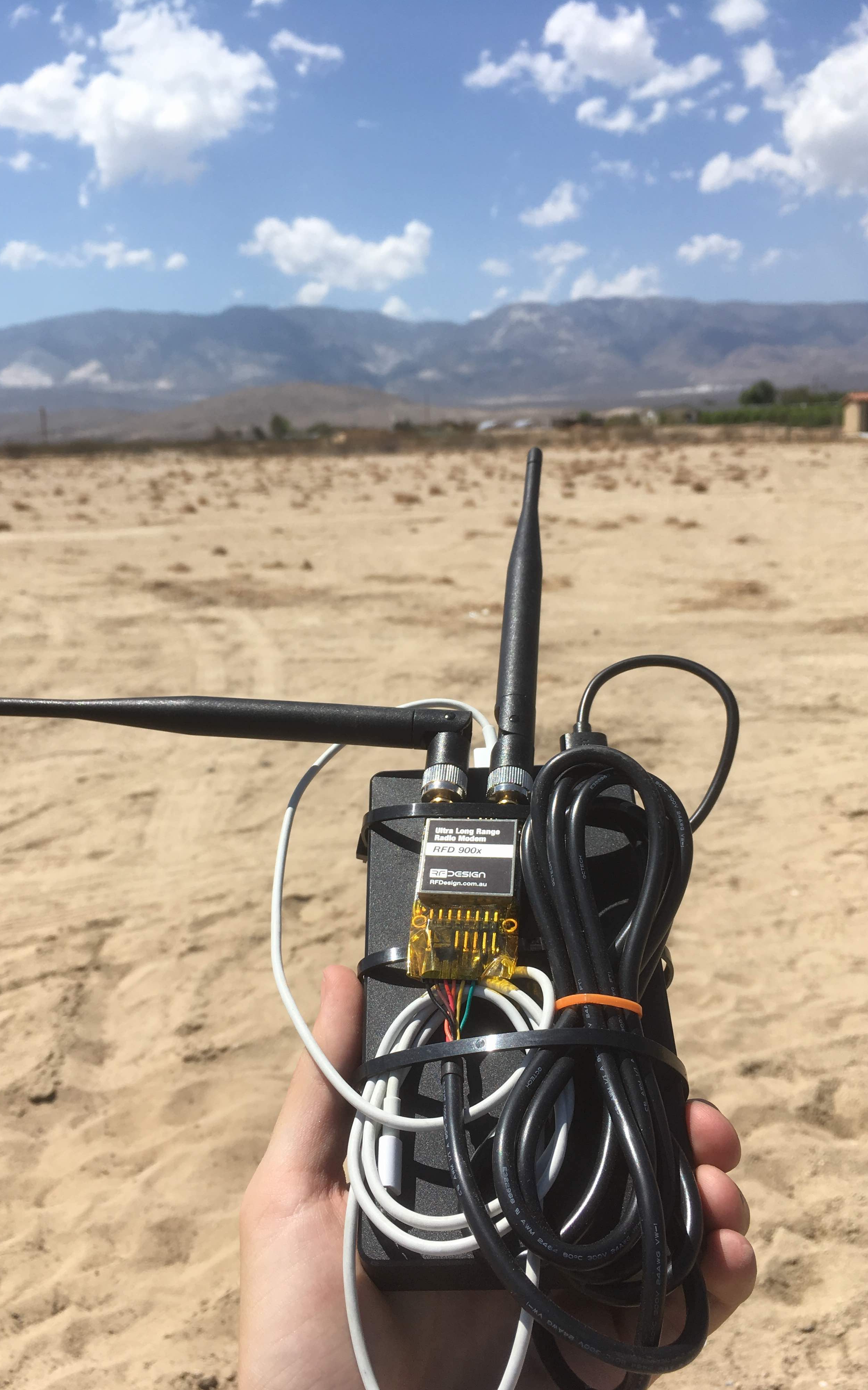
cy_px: 700
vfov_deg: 61.2
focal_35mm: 31
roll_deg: +1.9
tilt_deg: -11.8
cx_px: 400
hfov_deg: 40.6
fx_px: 1173
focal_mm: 4.15
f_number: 2.2
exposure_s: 1/1876
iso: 25
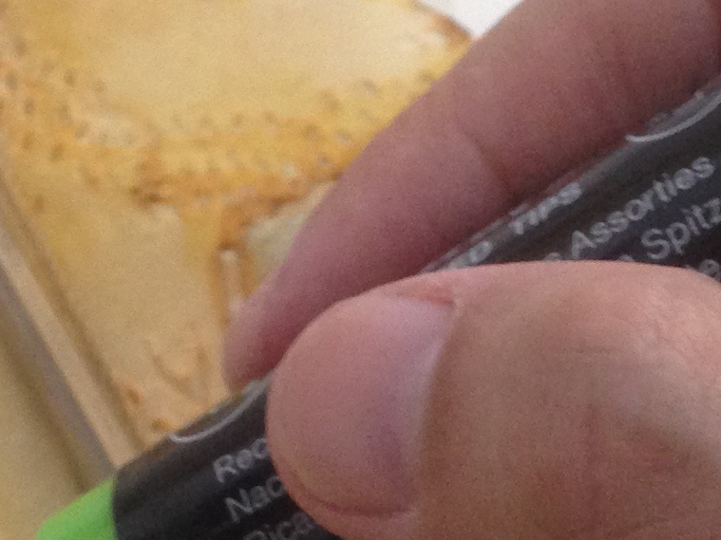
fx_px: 2957
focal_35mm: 142
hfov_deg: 13.9
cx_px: 336
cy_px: 609
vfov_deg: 10.3
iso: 160
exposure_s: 1/20
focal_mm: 4.12
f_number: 2.4
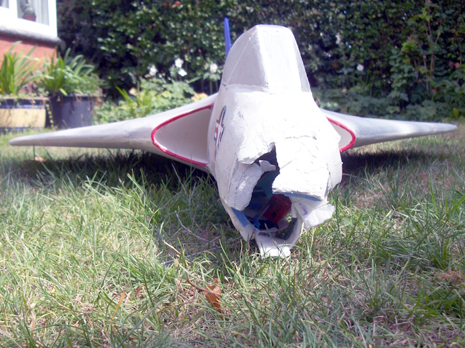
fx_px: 456
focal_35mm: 34
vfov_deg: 41.7
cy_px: 180
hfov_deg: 54.0
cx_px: 235
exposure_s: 1/125
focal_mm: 5.7
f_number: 8.8
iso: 80
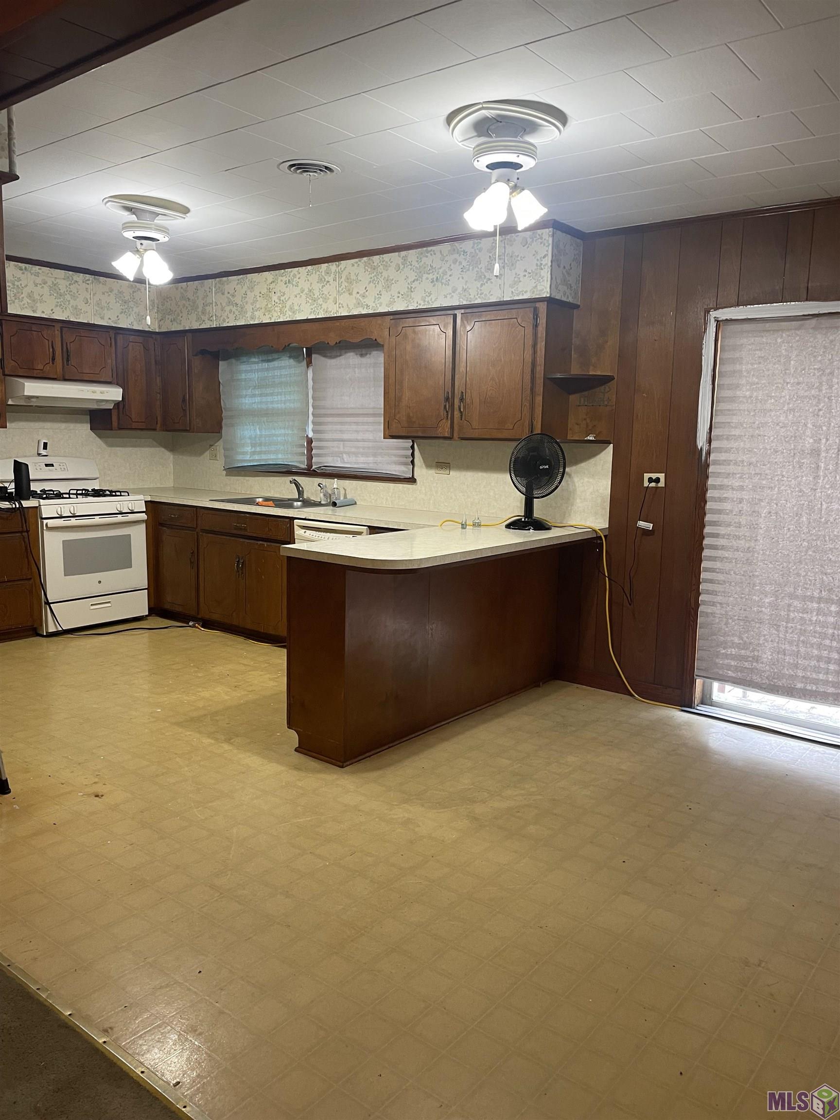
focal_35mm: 26
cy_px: 560
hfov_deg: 53.1
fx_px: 841
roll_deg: -1.5
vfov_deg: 67.3
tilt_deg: -7.0
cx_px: 420
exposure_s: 1/60
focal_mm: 4.2
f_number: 1.6
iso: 100
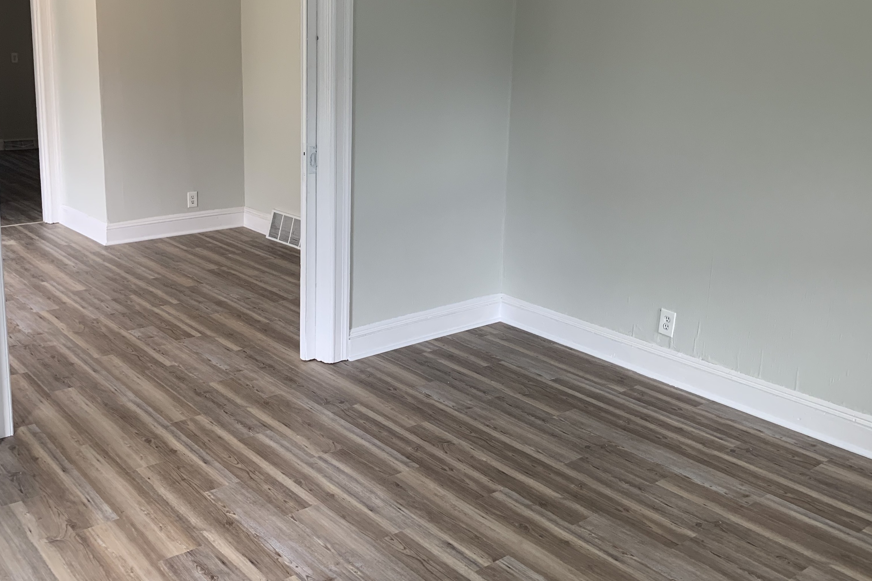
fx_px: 872
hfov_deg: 53.1
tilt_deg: -9.2
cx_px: 401
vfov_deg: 36.6
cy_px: 203
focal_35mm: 36
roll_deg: -2.5
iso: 64
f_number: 1.8
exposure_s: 1/121
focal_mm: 4.25
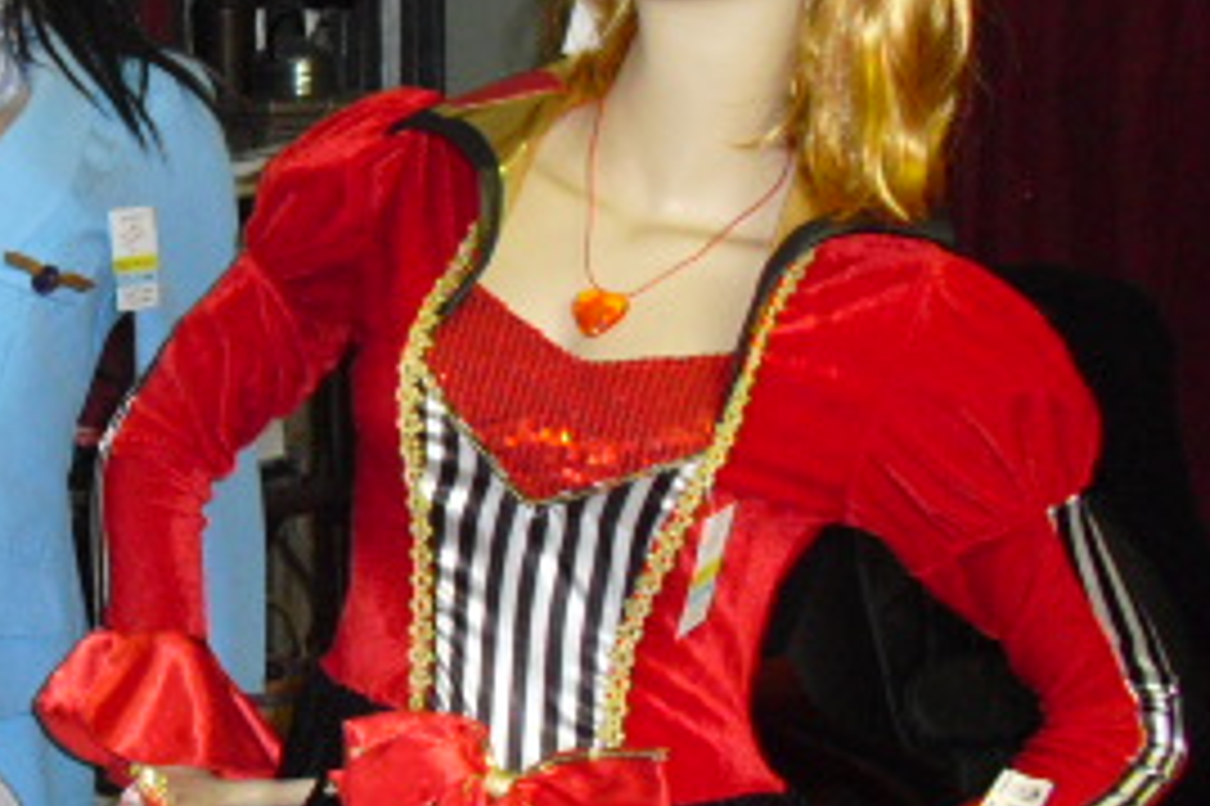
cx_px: -112
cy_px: 459
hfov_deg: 21.7
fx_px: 2989
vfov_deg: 15.3
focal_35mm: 89
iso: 400
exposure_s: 1/60
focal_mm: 6.3
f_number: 3.1
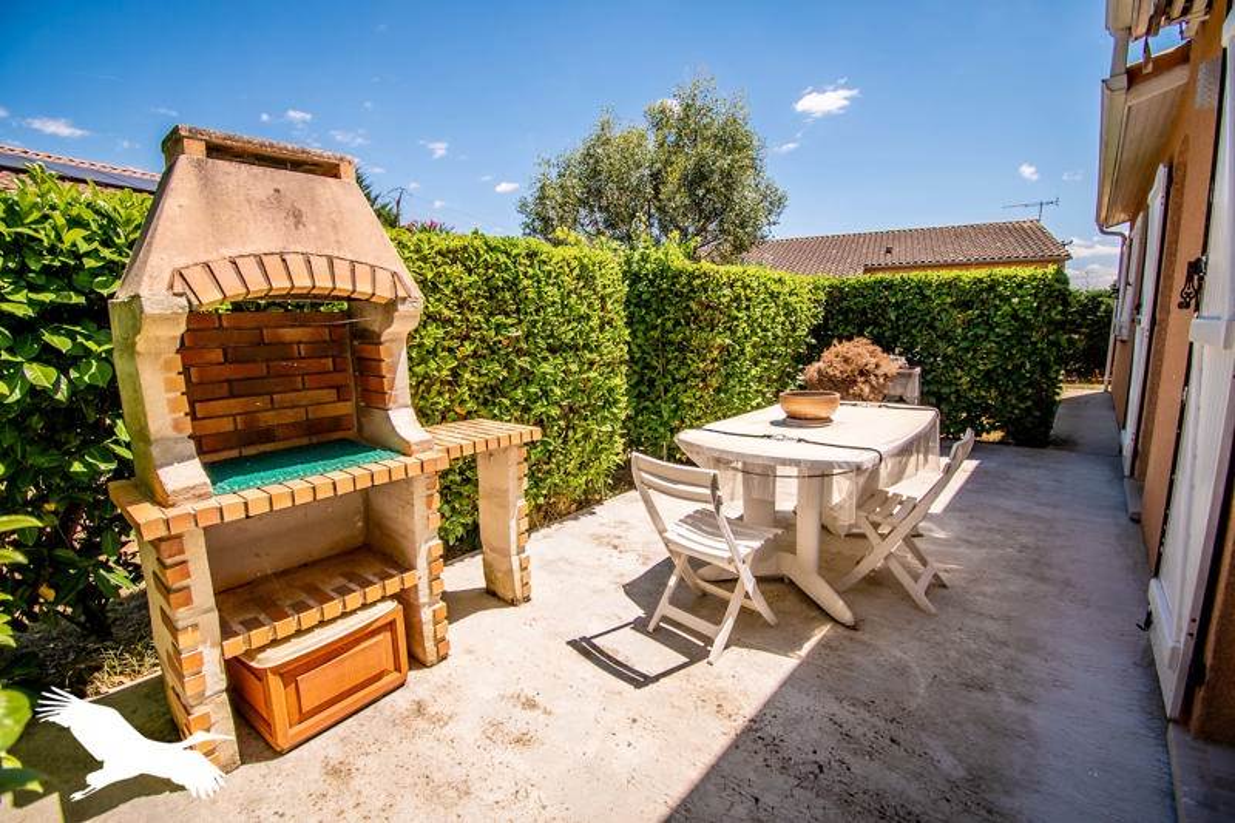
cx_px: 618
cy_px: 412
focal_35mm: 15
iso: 100
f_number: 5
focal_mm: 10
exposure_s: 1/1000
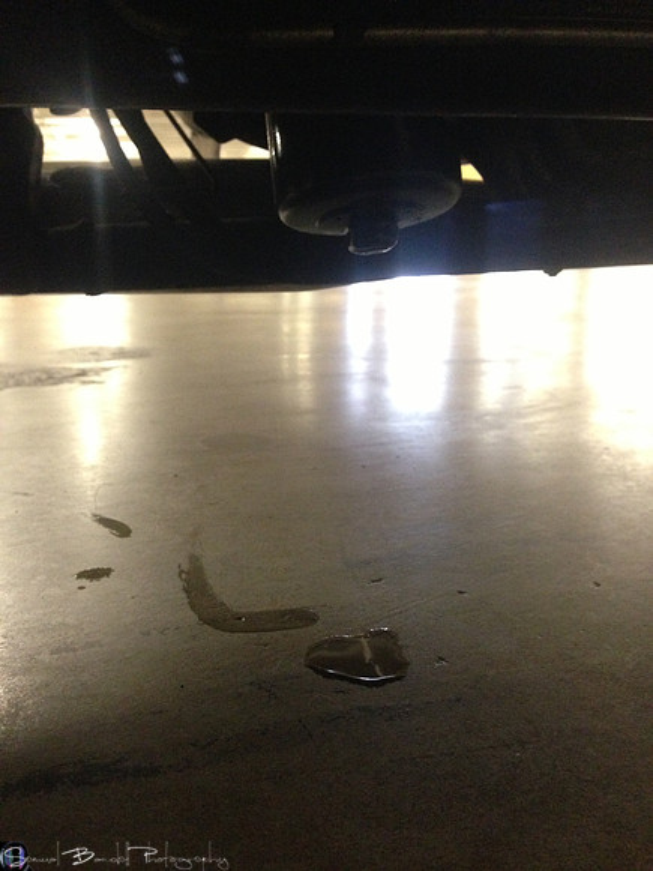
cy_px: 436
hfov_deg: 42.9
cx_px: 326
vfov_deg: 55.4
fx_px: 830
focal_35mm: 33
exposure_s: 1/15
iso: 640
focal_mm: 4.13
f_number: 2.4
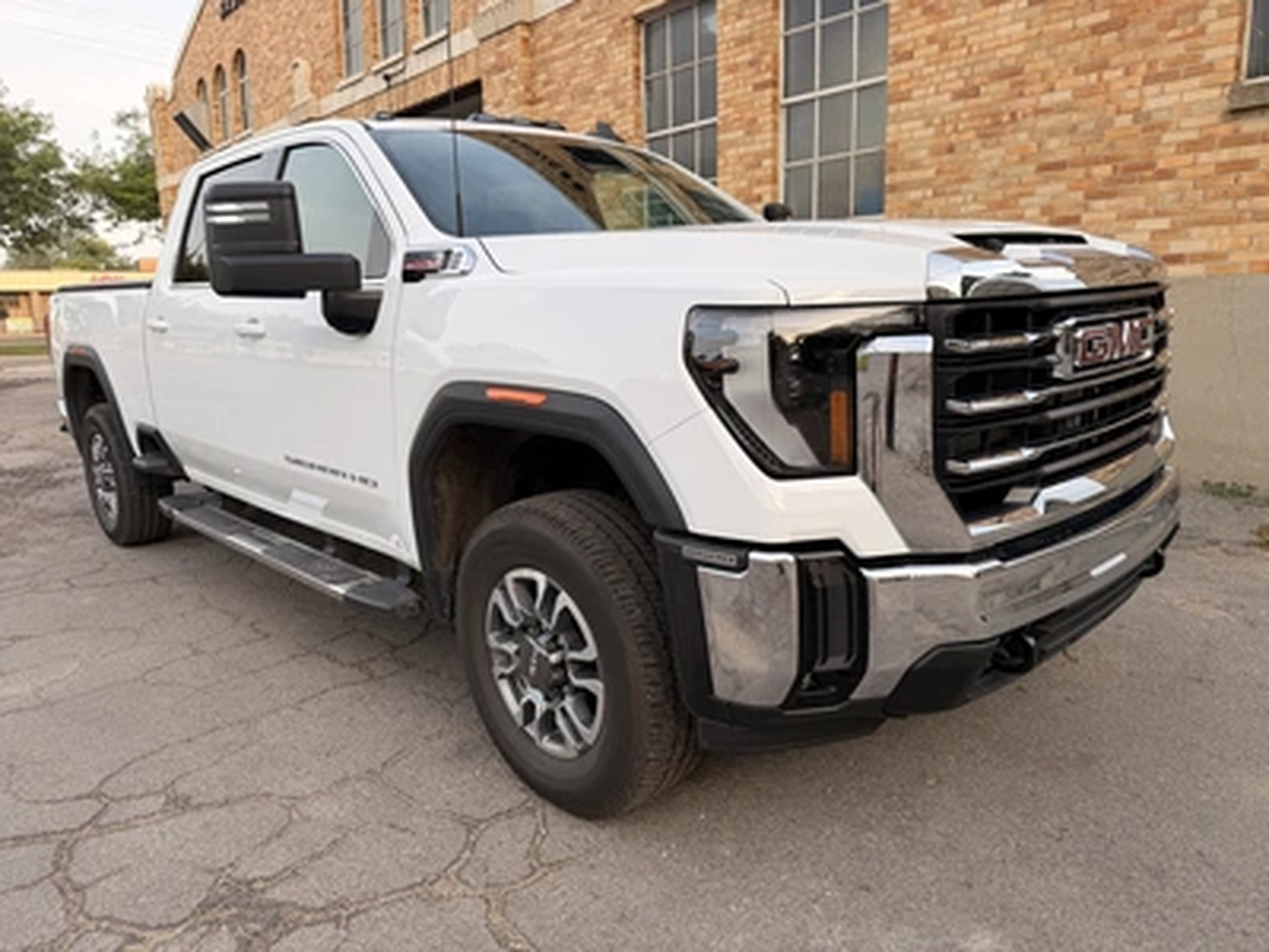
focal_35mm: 24
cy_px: 476
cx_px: 634
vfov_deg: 56.8
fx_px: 880
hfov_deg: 71.6
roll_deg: +1.3
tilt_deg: -10.5
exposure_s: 1/448
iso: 80
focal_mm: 6.76
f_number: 1.78
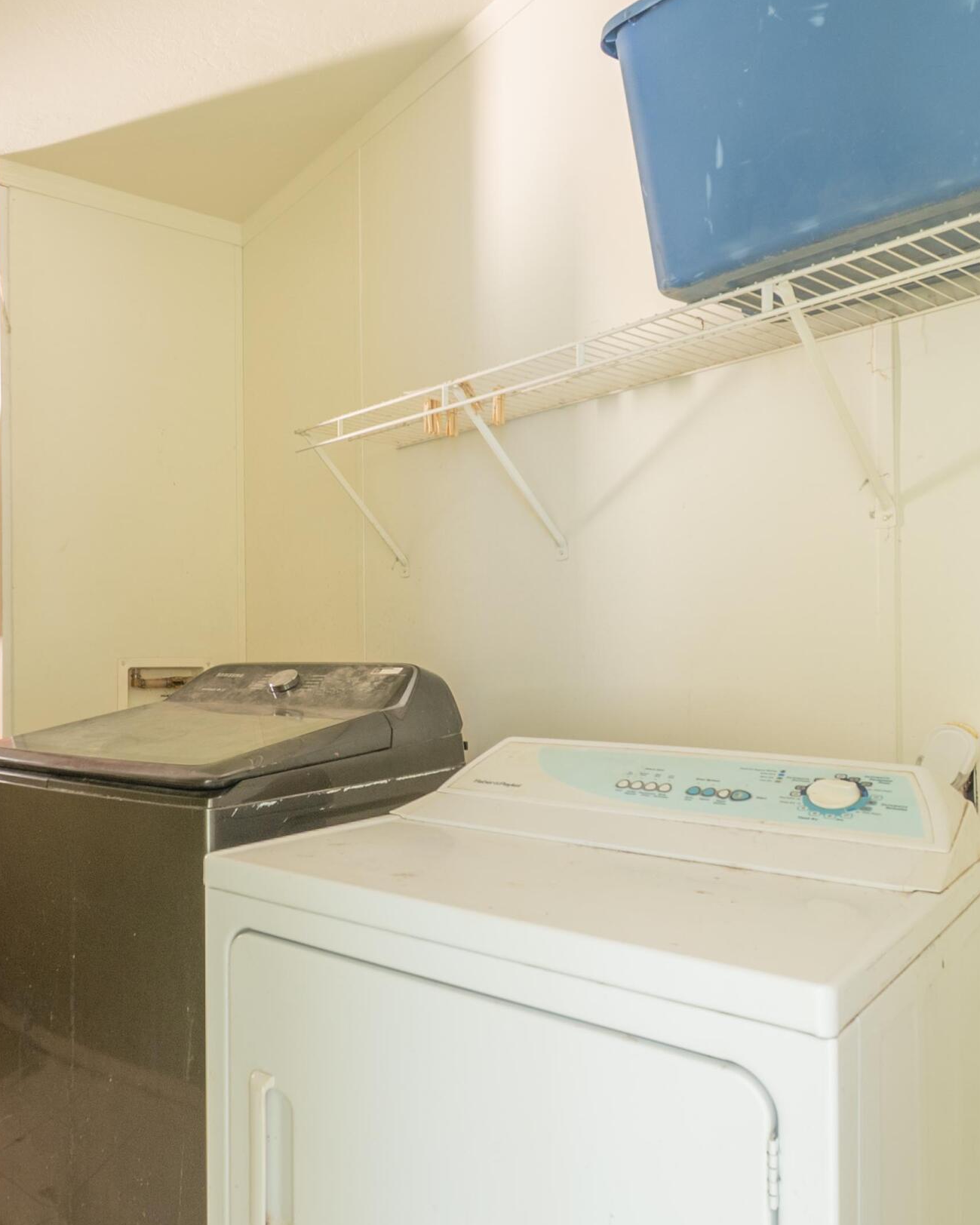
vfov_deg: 66.0
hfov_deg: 53.1
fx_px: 943
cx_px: 280
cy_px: 643
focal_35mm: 26
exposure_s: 8
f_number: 8
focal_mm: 10
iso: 250
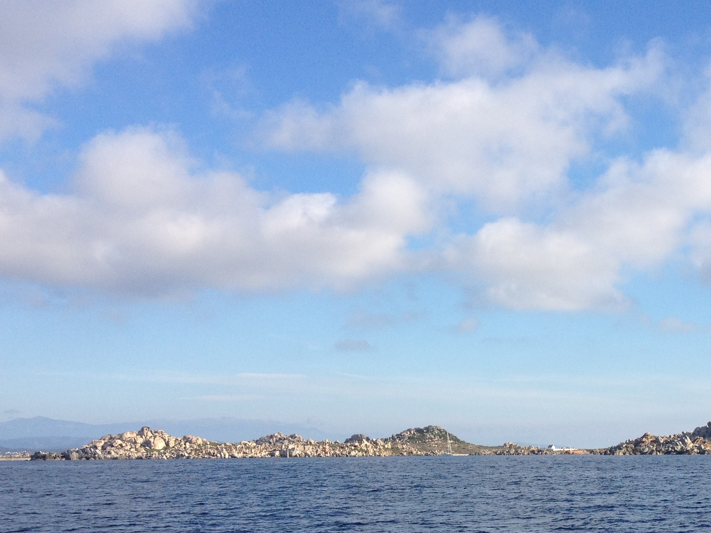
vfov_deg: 24.2
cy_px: 386
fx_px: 1232
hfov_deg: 31.3
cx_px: 578
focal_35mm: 60
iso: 64
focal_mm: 4.28
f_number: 2.4
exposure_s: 1/1346
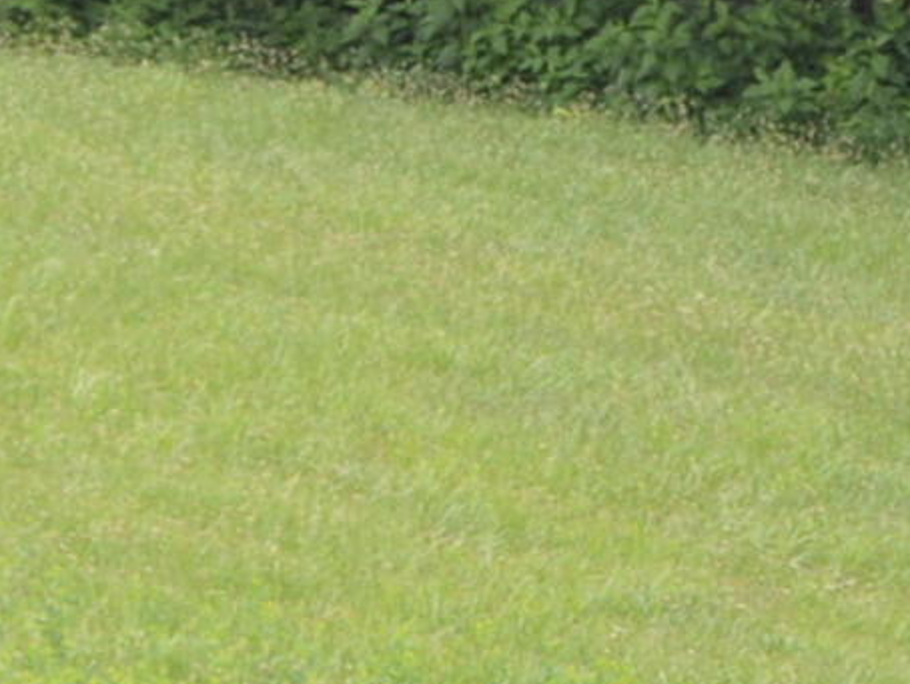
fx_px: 13761
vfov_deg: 2.8
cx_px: -1038
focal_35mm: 523
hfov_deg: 3.7
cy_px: -94
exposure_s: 1/125
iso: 125
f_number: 5.6
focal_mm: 55
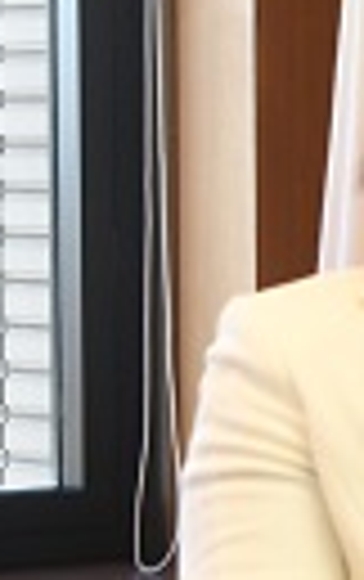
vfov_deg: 8.5
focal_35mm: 246
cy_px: 335
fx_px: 3892
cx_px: 926
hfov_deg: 5.2
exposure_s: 1/80
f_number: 7.1
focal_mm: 32
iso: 1000
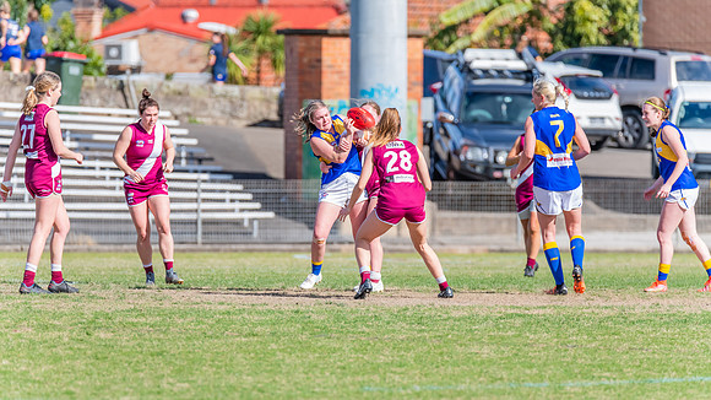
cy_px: 229
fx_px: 11077
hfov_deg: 3.7
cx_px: 354
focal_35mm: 588
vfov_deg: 2.1
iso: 800
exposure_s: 1/1600
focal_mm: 550
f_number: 9
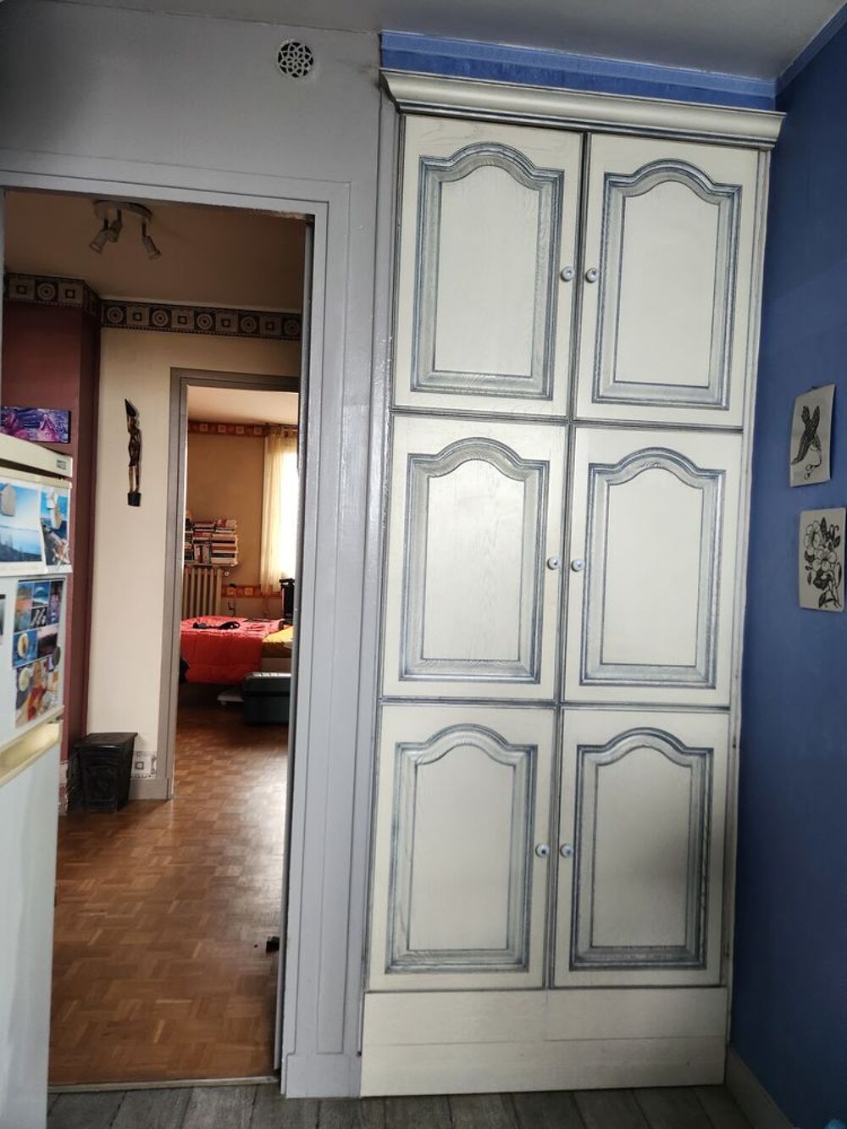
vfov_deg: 73.9
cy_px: 564
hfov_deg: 58.9
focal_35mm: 23
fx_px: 750
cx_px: 424
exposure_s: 1/120
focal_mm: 5.4
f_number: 1.8
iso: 160
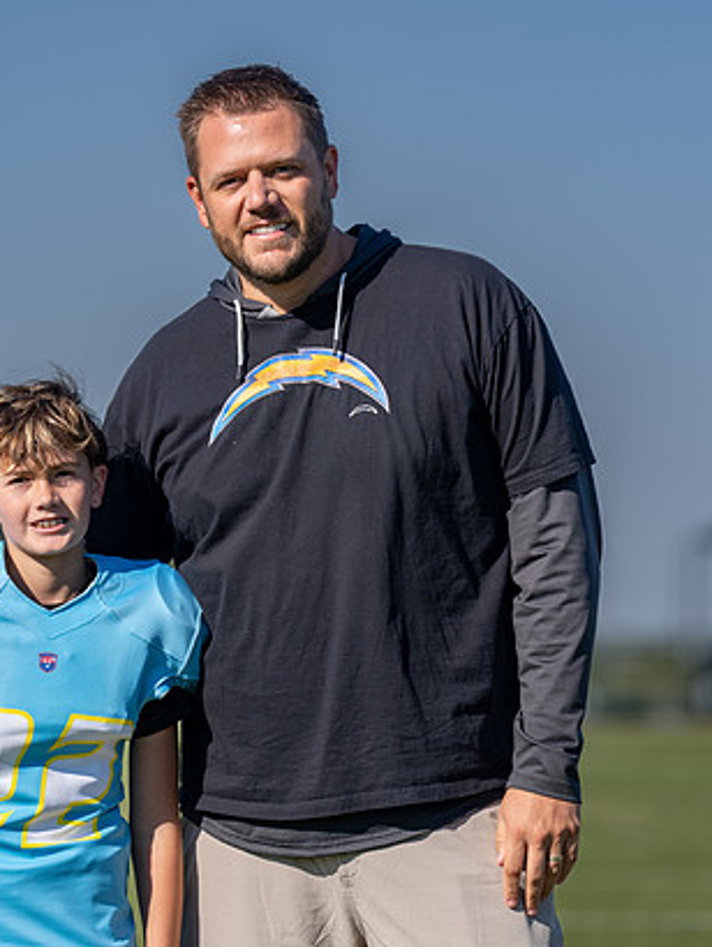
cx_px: 198
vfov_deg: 8.8
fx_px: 6192
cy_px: 473
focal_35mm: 226
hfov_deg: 6.6
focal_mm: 148
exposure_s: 1/2500
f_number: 2.8
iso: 100
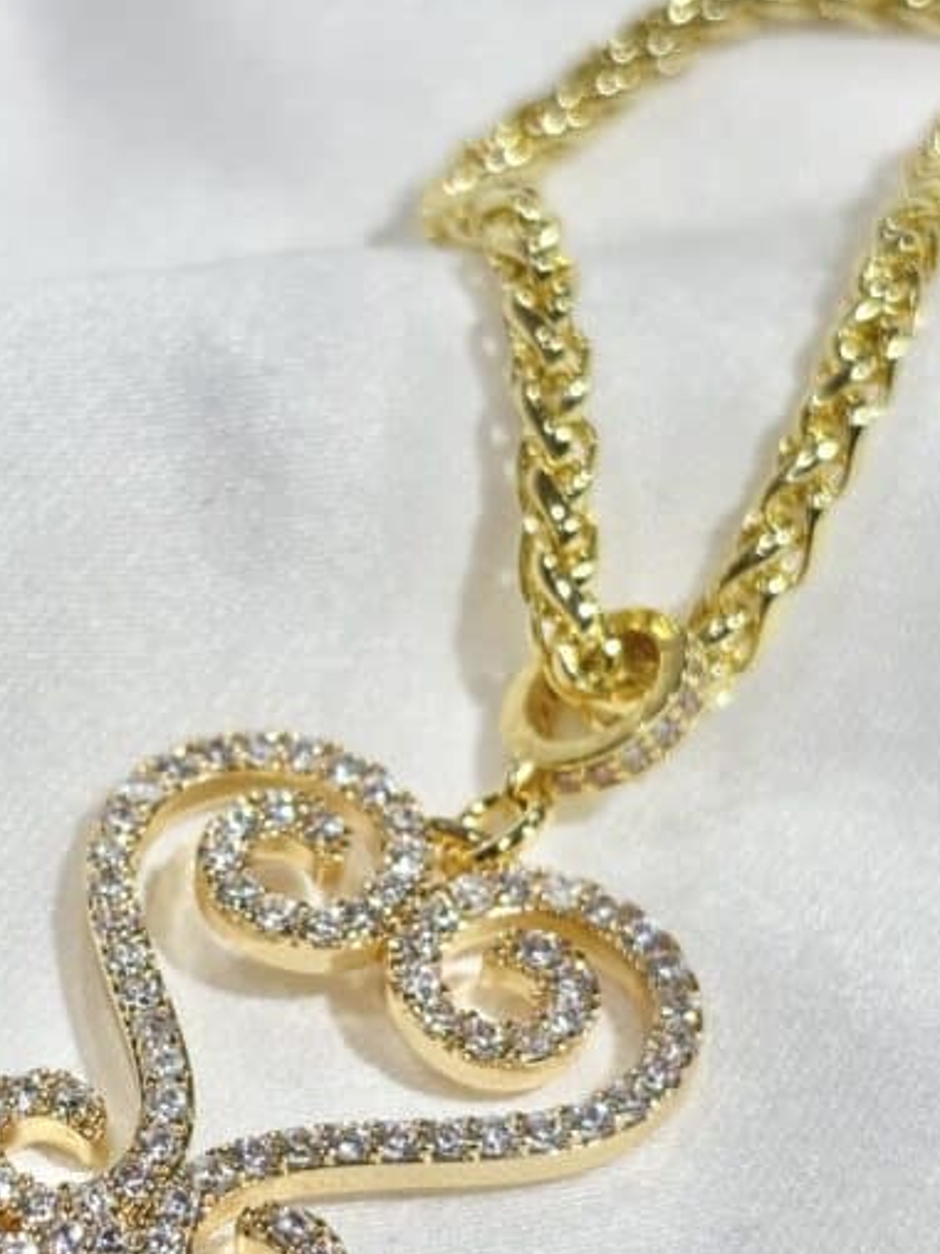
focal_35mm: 105
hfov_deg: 14.0
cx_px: 225
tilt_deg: -31.5
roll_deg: +5.2
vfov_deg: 18.7
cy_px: 851
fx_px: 3803
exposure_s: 1/313
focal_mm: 5.96
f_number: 1.6
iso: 32
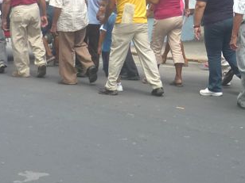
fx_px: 757
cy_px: -16
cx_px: 214
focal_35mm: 107
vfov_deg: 13.6
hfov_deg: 18.1
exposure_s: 1/400
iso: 100
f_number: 2.8
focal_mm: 5.5
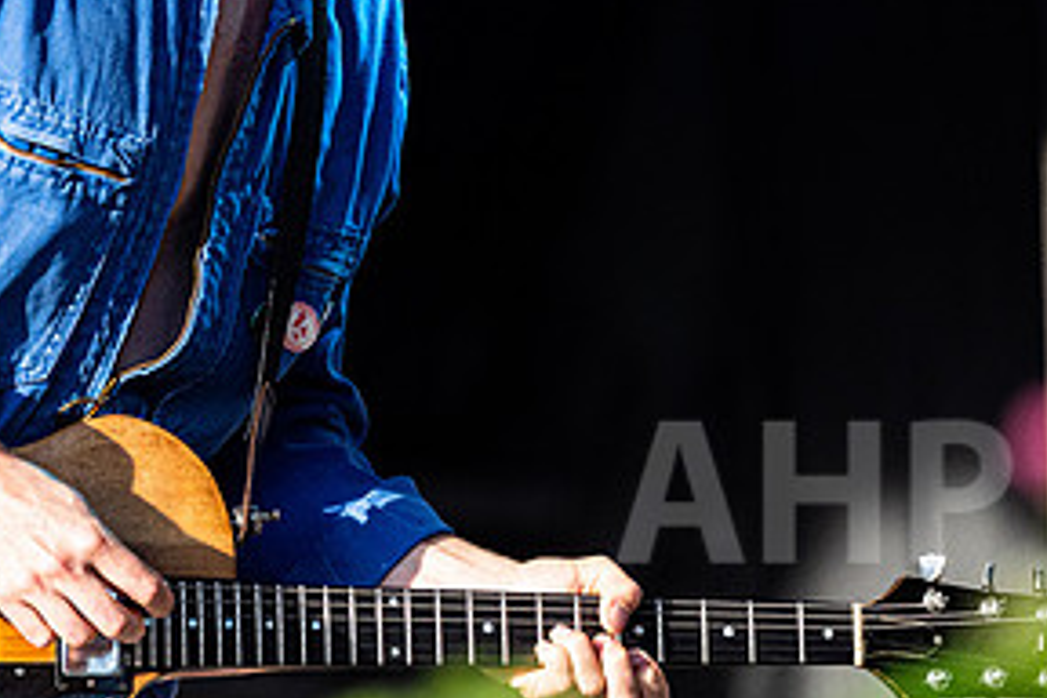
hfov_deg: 4.4
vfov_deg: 2.9
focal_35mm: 472
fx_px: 13726
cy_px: -23
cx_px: 178
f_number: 2.8
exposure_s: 1/6400
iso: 640
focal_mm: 180
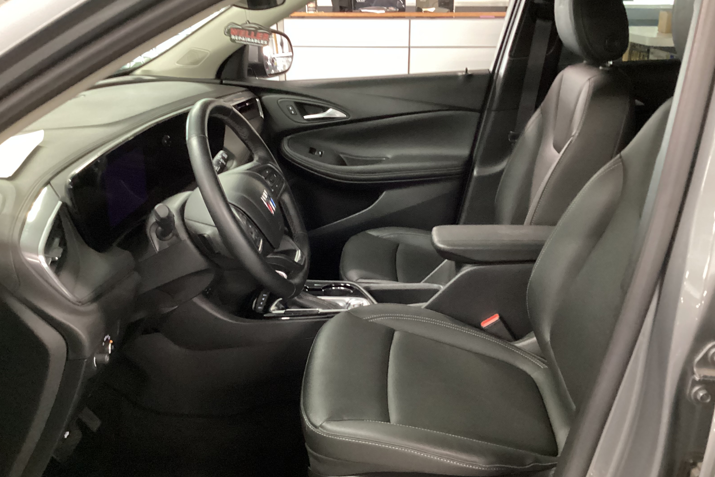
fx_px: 655
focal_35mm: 33
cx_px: 363
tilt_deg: -23.6
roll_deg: -0.6
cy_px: 257
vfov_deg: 39.9
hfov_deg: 57.2
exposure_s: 1/17
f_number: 2.4
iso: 640
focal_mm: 3.3
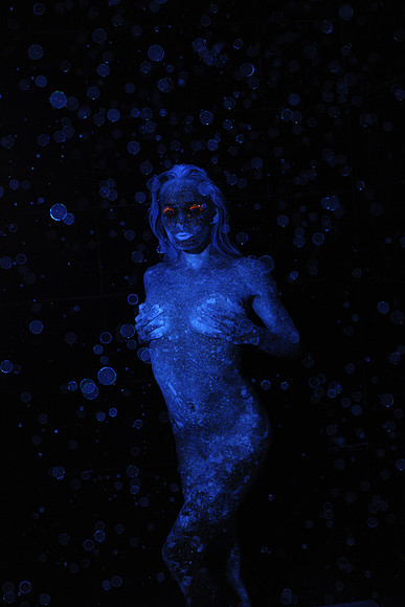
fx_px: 843
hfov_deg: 27.0
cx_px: 202
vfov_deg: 39.6
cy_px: 304
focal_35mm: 50
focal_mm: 50
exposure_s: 1/125
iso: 800
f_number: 4
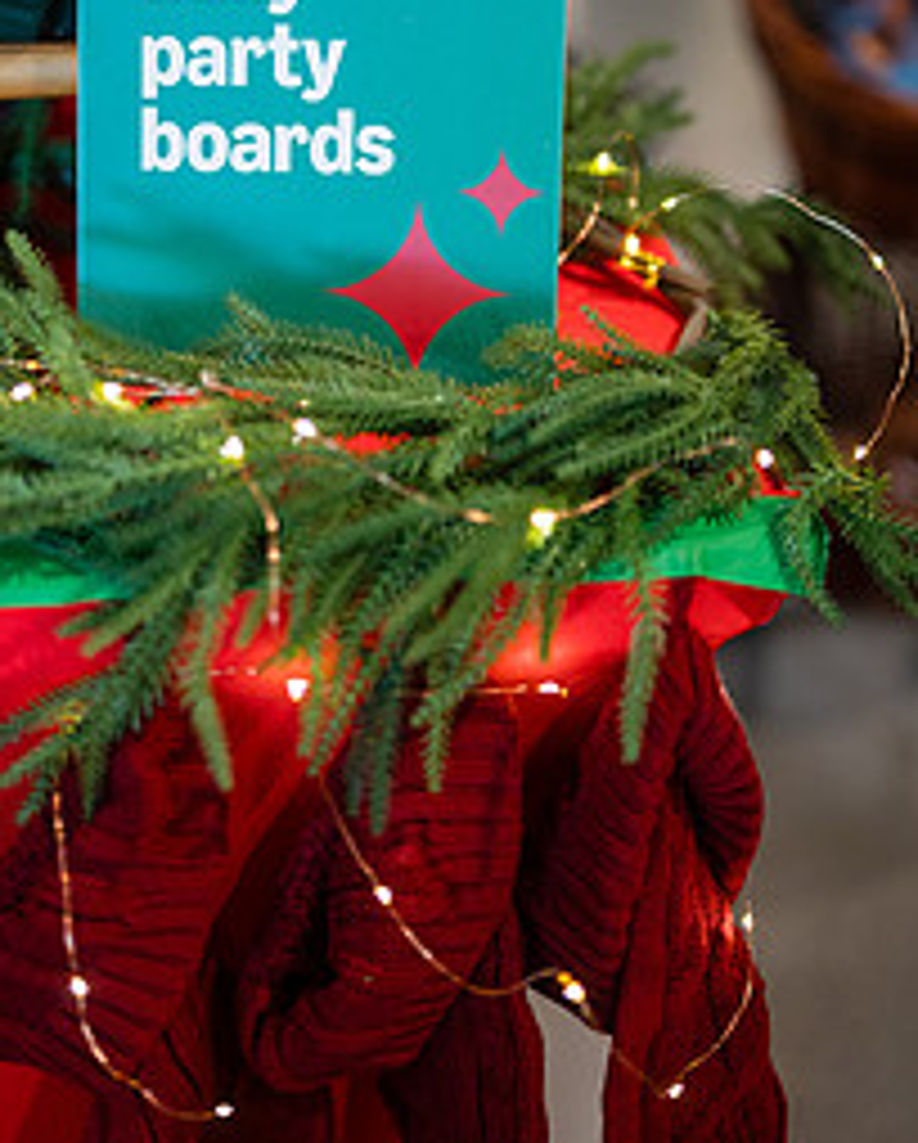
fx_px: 2812
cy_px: 387
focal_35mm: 83
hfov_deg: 18.5
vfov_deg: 22.9
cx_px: 266
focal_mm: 50
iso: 800
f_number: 1.2
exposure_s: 1/640
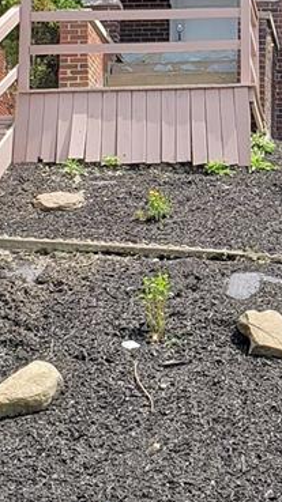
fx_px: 786
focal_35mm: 59
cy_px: 87
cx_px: 339
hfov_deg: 19.2
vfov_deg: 34.2
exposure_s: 1/805
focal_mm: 4.3
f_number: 2.4
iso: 50
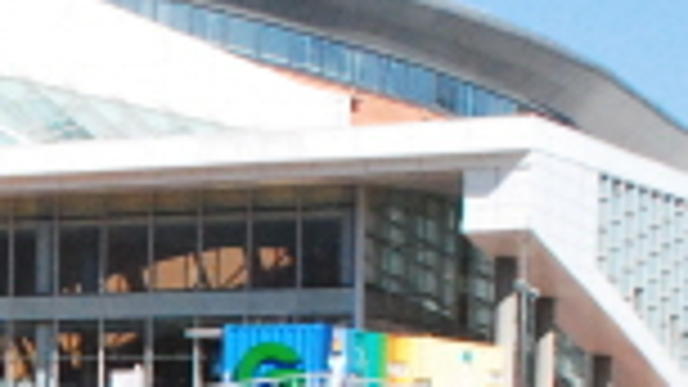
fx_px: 3155
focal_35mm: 173
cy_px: 686
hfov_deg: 11.7
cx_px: -432
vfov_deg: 6.8
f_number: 13
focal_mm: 24
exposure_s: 1/1600
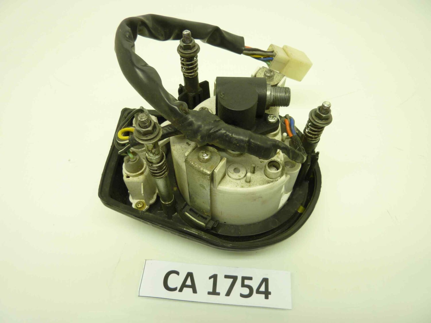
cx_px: 216
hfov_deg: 69.4
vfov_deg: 54.9
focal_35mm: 25
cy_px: 162
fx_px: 311
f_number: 3.3
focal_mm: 4.1
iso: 80
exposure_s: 1/20
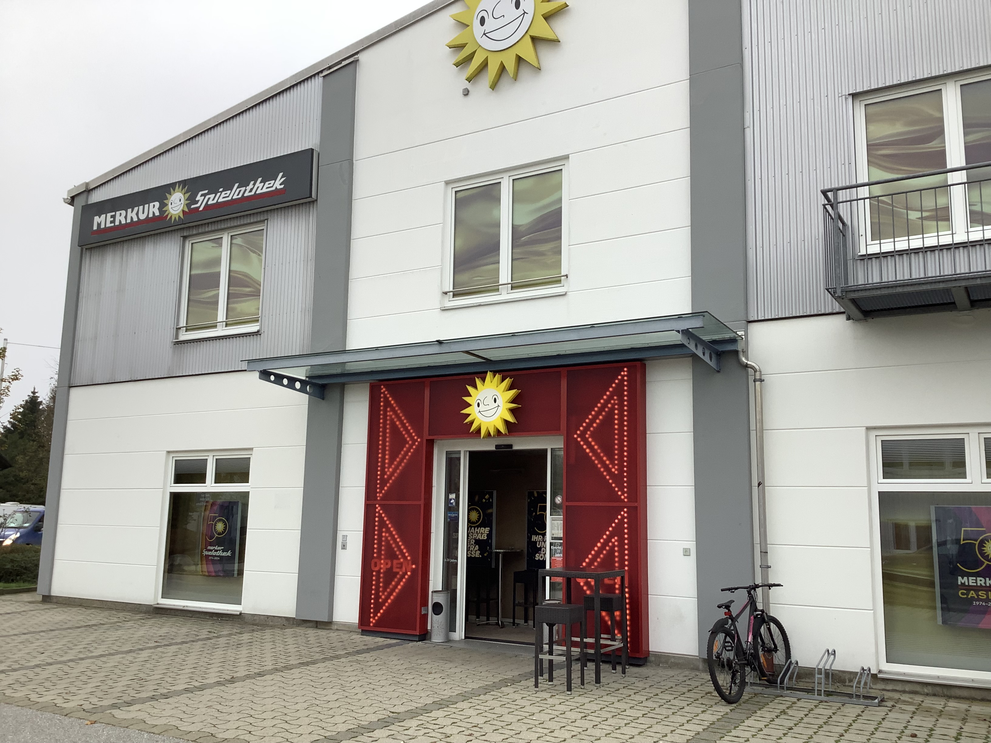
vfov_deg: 45.4
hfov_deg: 58.4
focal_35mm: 31
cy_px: 372
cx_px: 496
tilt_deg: +8.9
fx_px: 887
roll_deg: -1.1
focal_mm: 3.3
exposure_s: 1/120
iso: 25
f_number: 2.4
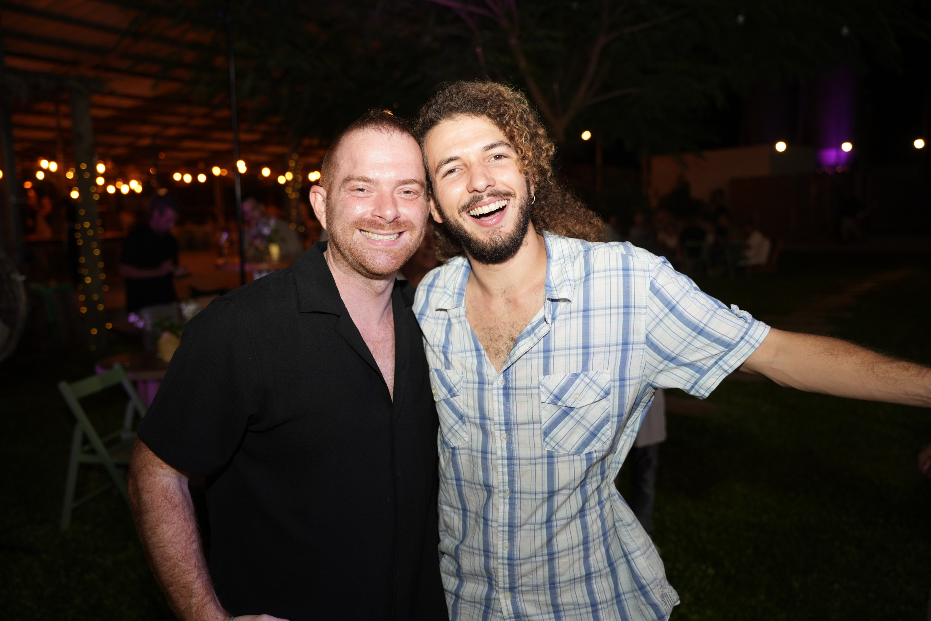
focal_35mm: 32
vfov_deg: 41.6
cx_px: 466
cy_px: 310
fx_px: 817
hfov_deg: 59.3
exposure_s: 1/200
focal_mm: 31.6
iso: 400
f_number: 2.8
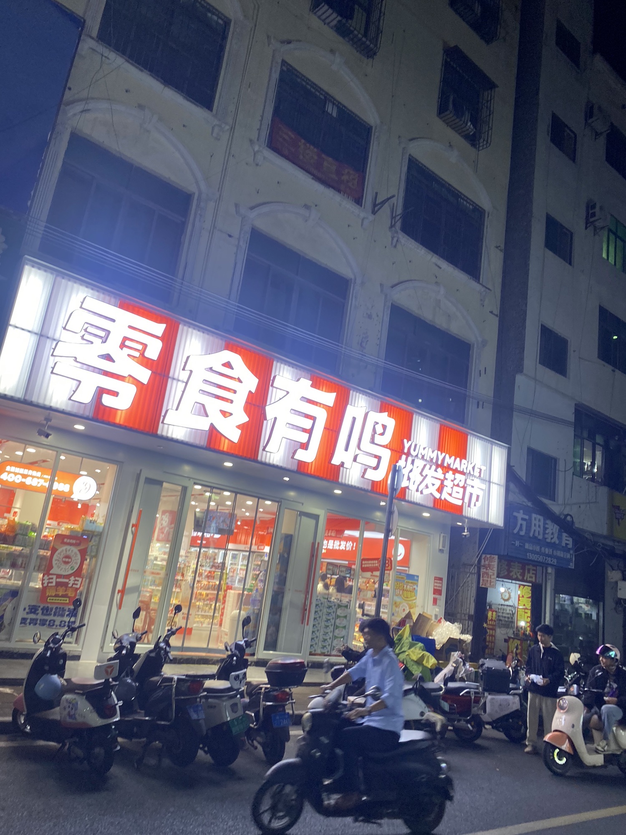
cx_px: 313
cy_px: 418
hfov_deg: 53.1
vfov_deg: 67.3
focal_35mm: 26
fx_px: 627
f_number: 1.8
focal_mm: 4.25
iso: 80
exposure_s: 1/100
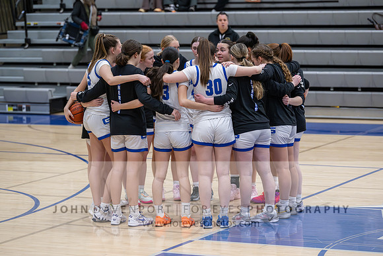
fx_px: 1437
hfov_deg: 15.2
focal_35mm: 135
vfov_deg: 10.2
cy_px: 128
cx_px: 192
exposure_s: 1/1000
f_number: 3.5
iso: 9000
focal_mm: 135
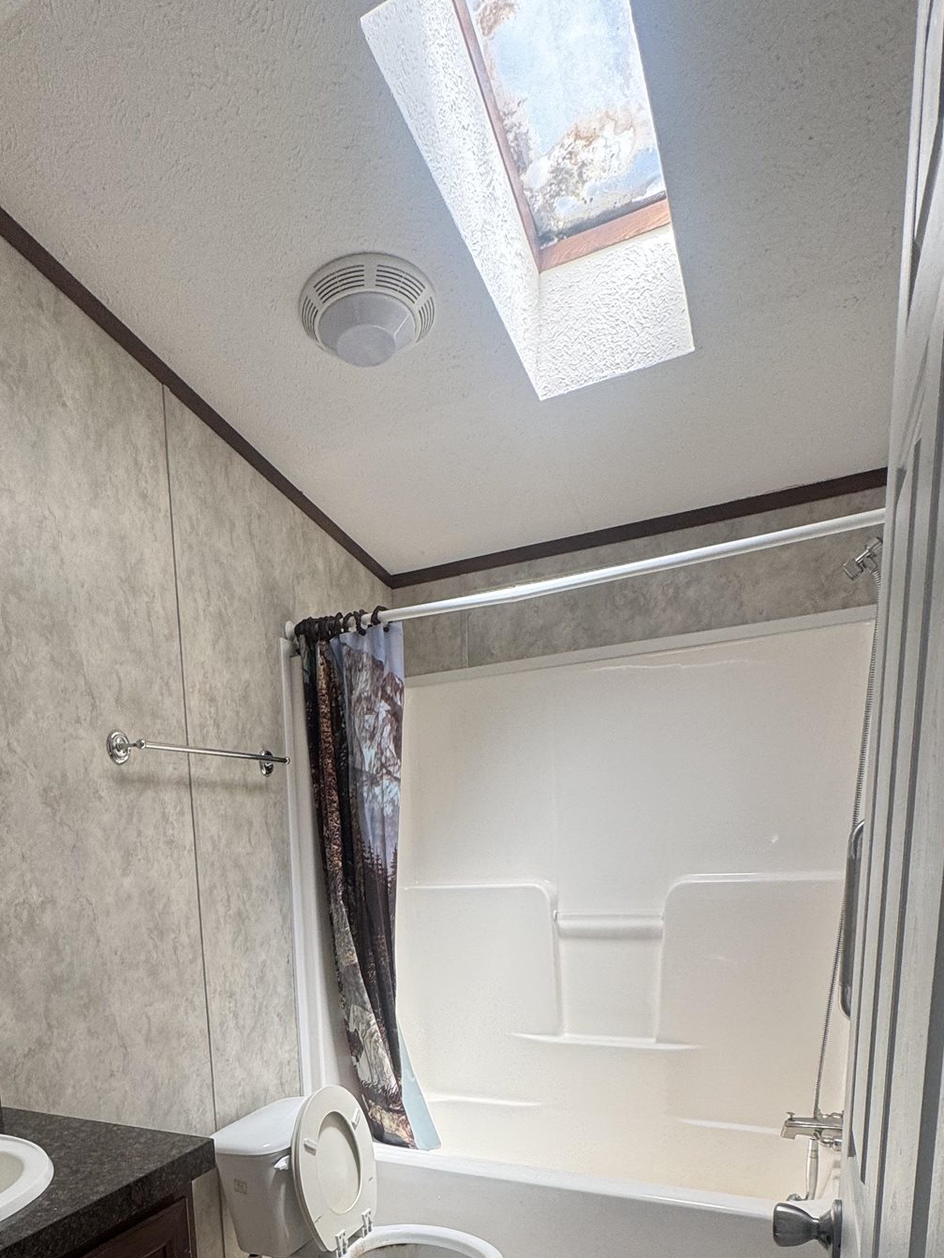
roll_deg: +2.7
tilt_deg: -11.5
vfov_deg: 65.0
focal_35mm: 24
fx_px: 873
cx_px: 308
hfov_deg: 55.5
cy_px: 1013
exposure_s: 1/99
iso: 100
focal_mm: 2.22
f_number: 2.2
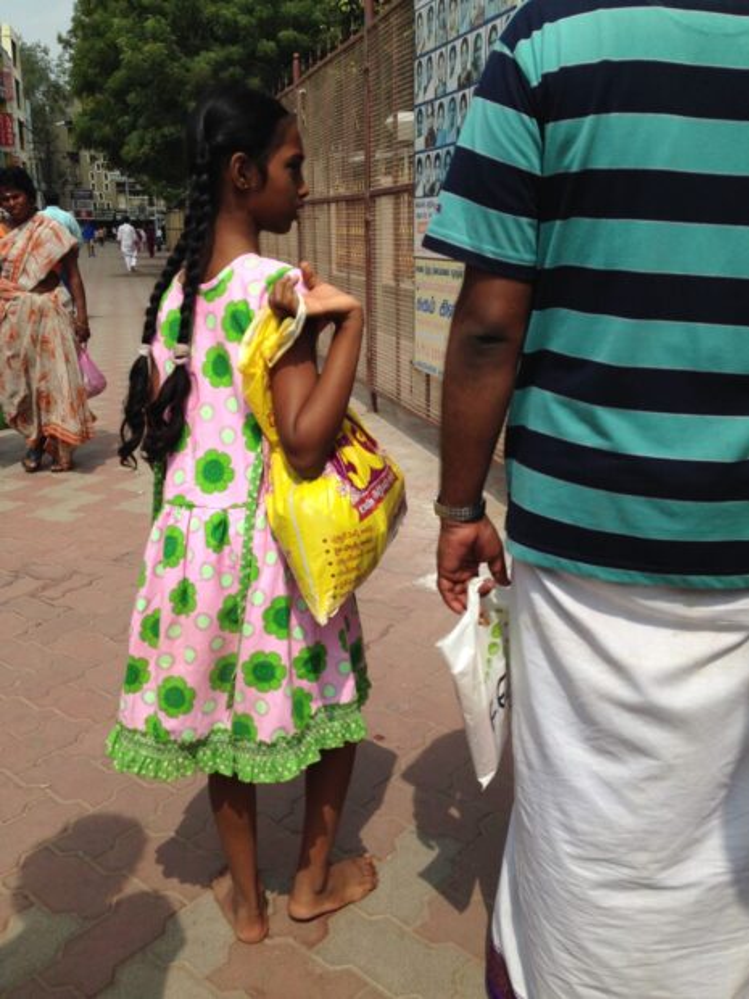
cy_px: 500
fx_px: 952
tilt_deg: -19.4
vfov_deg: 55.4
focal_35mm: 33
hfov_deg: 42.9
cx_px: 374
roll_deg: -0.5
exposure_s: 1/2008
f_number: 2.4
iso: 50
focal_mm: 4.12
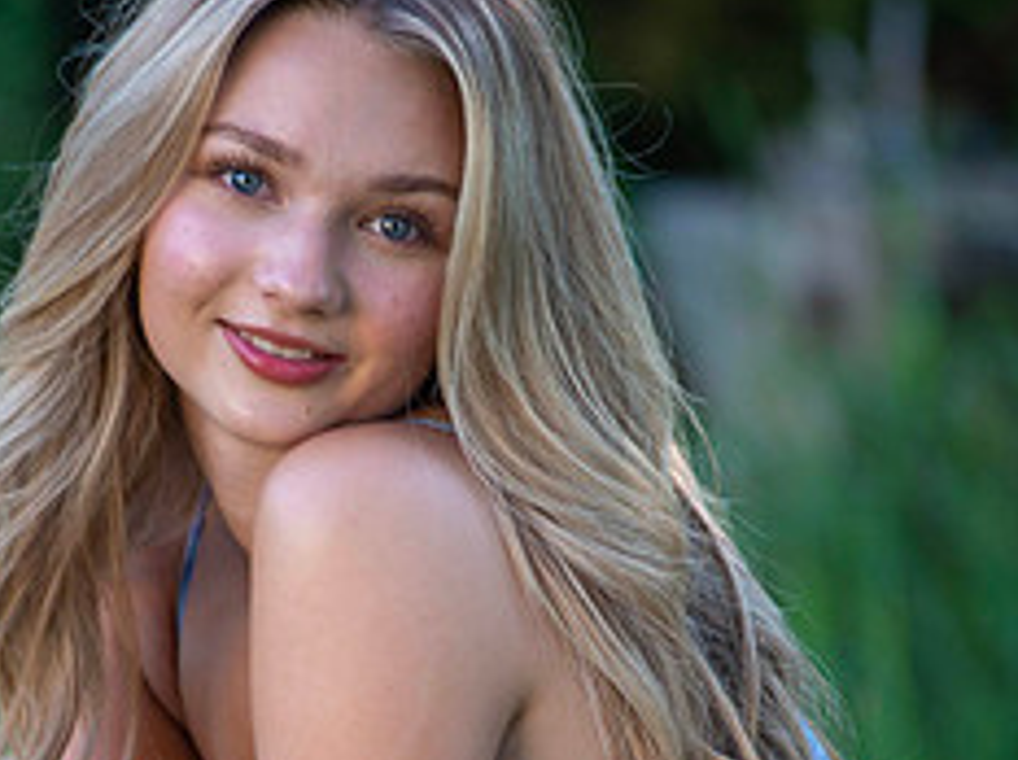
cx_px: 384
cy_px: 655
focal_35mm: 372
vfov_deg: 4.0
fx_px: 10923
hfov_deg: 5.3
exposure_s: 1/200
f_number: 4
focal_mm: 200
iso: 160
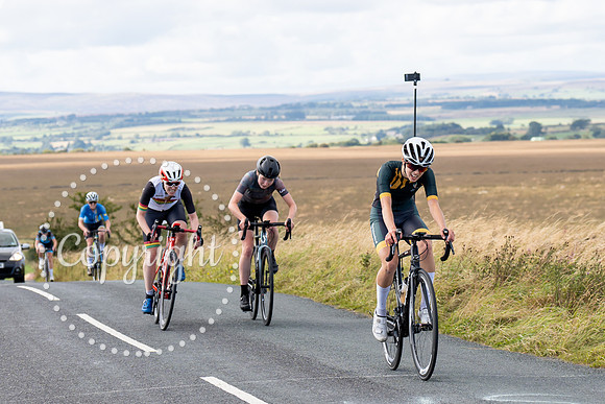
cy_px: 117
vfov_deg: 9.5
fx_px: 2435
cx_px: 379
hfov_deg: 14.2
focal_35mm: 145
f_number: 4
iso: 100
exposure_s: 1/800
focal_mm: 70
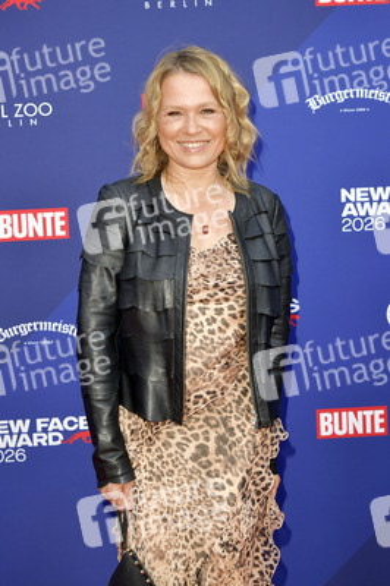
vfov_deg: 36.3
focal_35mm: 55
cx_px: 195
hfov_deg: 24.6
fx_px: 895
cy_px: 293
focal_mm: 55
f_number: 6.3
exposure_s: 1/200
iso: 640
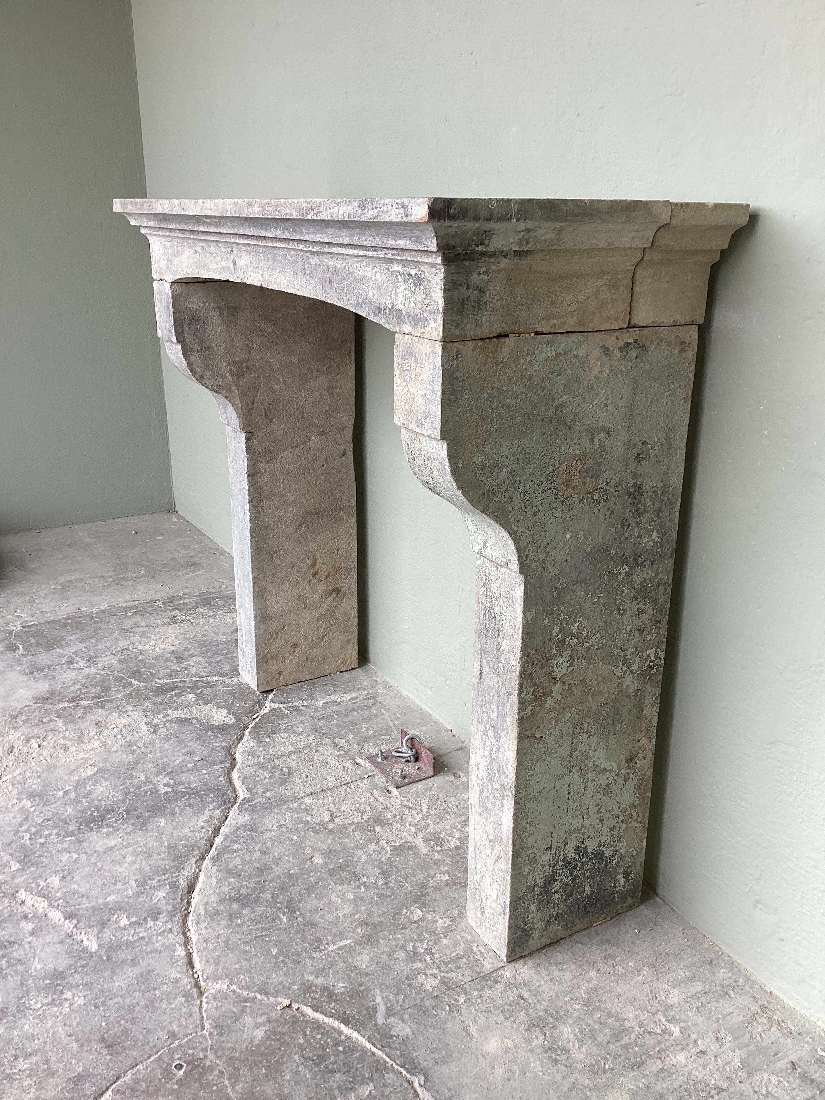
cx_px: 412
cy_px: 550
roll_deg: +0.7
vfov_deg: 58.4
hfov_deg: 45.4
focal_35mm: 31
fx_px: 985
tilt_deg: -19.6
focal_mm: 3.3
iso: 25
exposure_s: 1/181
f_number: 2.4
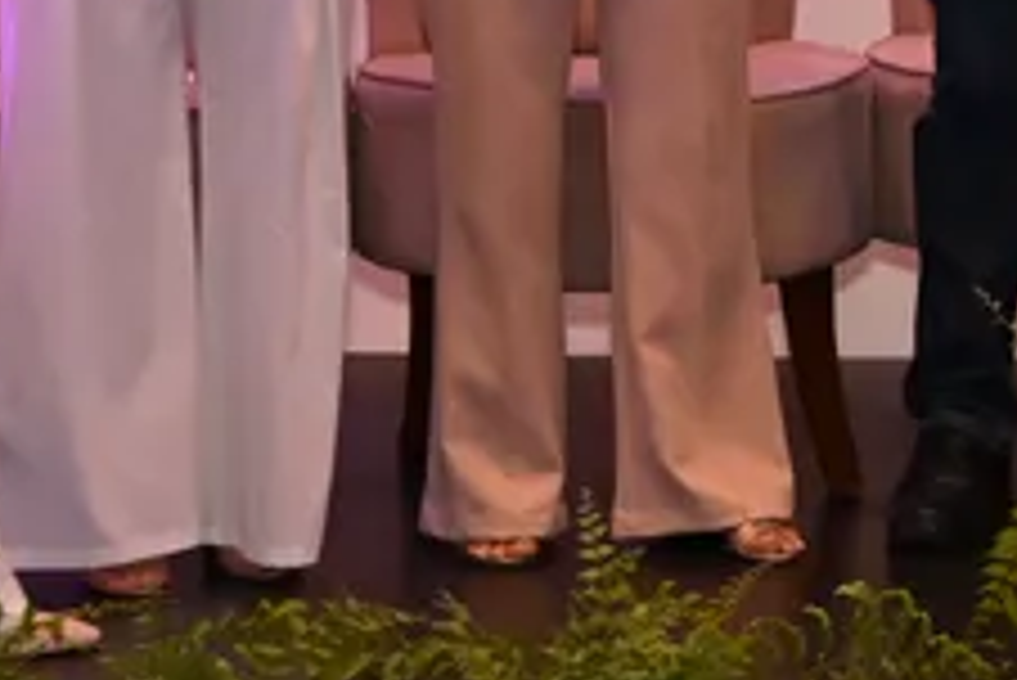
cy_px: -716
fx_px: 5258
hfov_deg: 10.7
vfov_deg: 7.1
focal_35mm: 186
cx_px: 1476
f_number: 5.6
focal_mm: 35
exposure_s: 1/200
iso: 3200
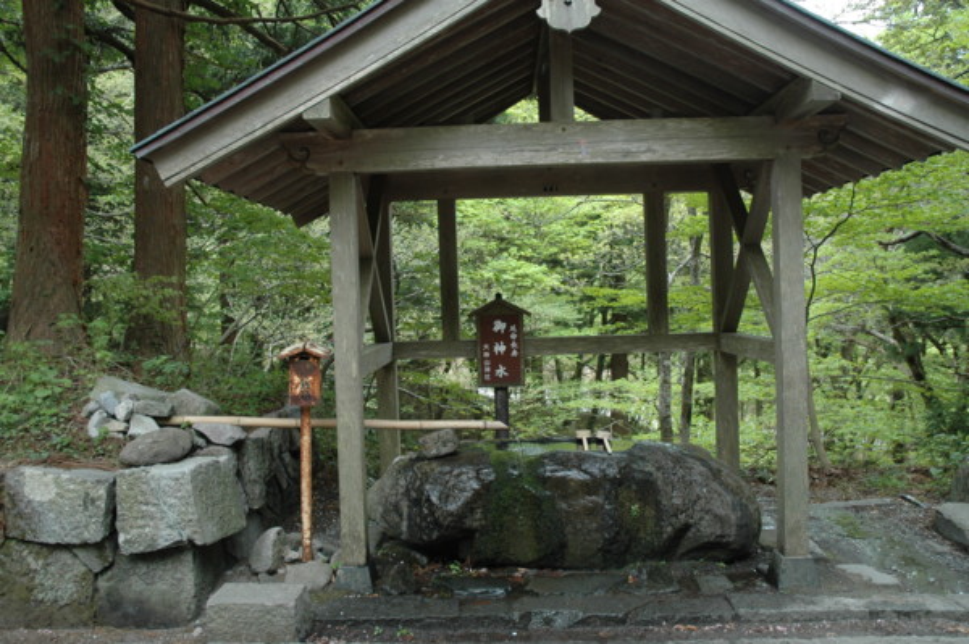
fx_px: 887
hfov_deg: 57.3
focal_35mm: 33
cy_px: 322
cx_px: 484
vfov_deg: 39.9
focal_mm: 22
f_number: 5
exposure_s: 1/100
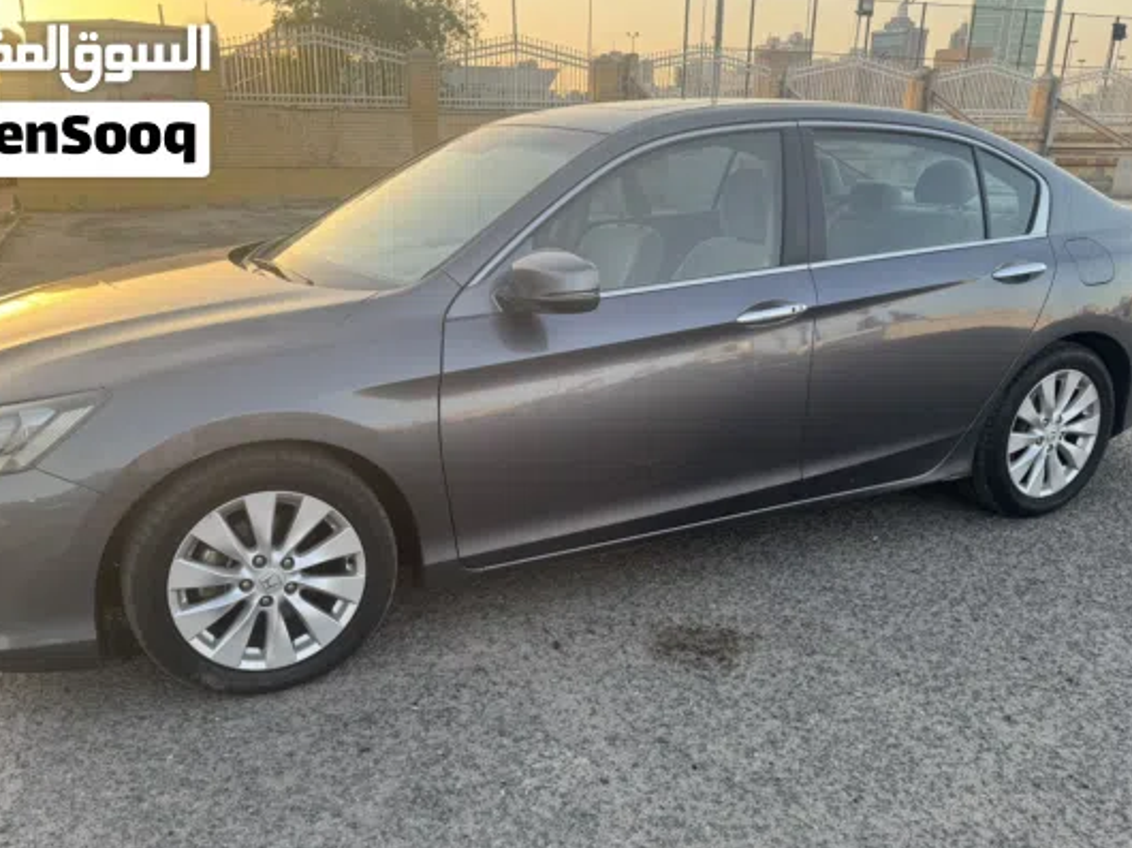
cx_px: 532
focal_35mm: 29
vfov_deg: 48.0
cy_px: 485
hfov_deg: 61.6
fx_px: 948
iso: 80
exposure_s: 1/257
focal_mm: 6.76
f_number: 1.78
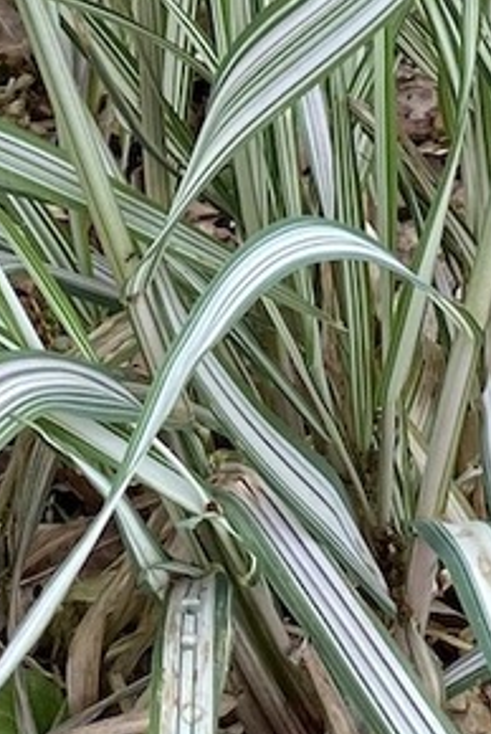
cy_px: -423
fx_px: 3041
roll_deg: +0.4
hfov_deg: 9.2
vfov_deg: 12.9
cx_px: 101
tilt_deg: -26.4
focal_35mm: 149
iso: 32
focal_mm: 4.25
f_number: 1.8
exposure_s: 1/339
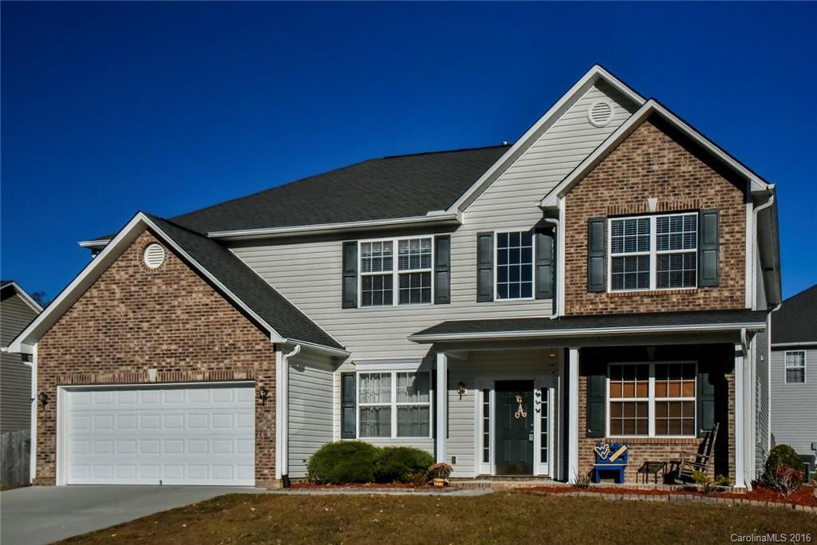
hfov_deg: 55.8
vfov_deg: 38.9
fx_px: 772
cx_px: 408
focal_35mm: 34
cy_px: 272
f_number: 22
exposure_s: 1/3200
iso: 4000
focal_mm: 34
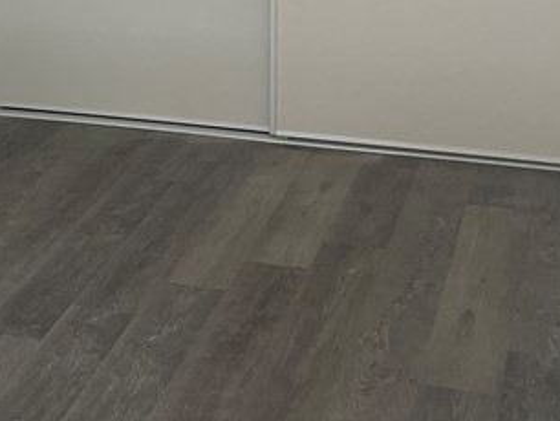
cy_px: -60
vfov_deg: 16.4
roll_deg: +1.2
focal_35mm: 87
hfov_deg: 21.8
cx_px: 24
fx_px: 1409
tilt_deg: -9.6
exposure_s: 1/121
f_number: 1.6
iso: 100
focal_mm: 4.2
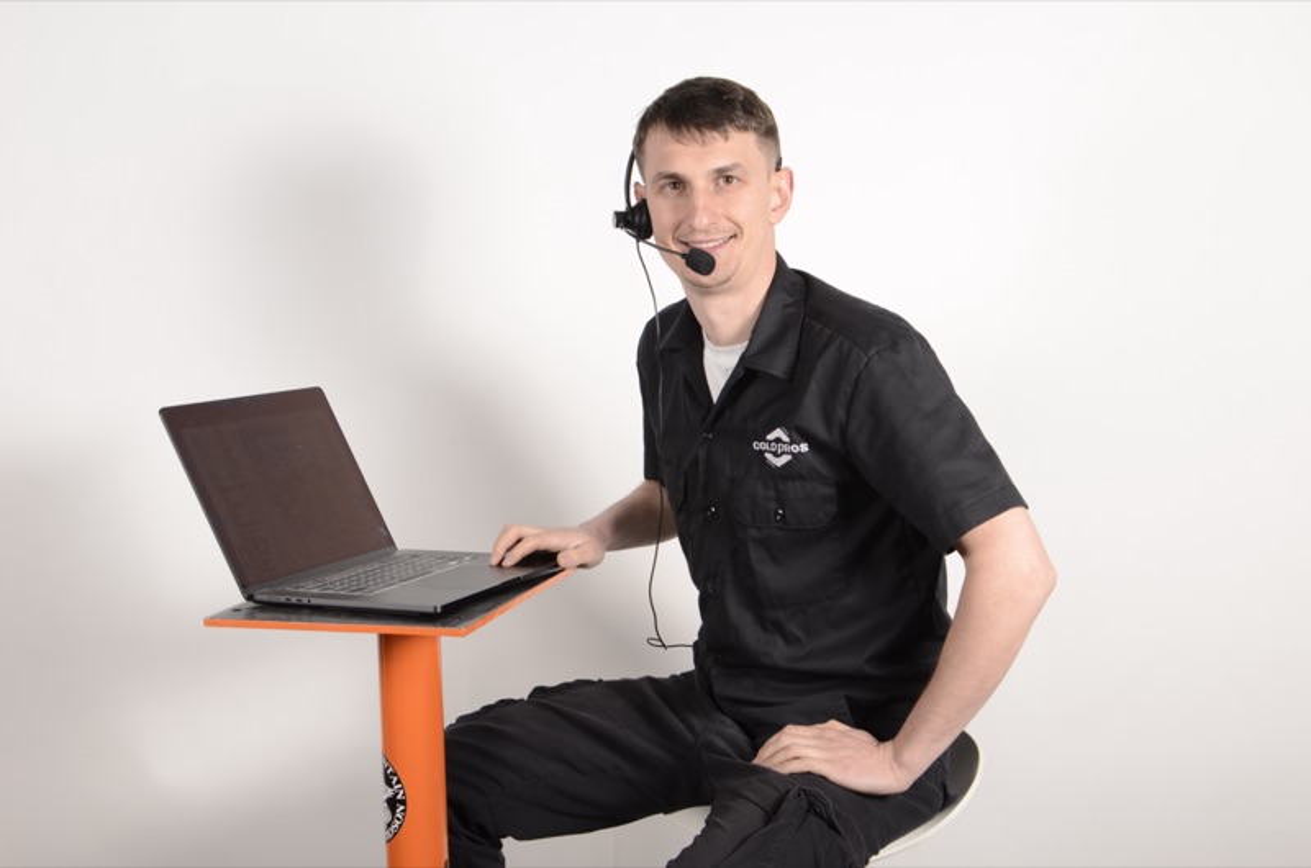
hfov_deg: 37.9
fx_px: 1908
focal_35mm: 52
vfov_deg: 25.6
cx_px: 656
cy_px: 434
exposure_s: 1/200
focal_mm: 35
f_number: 5.6
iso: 100
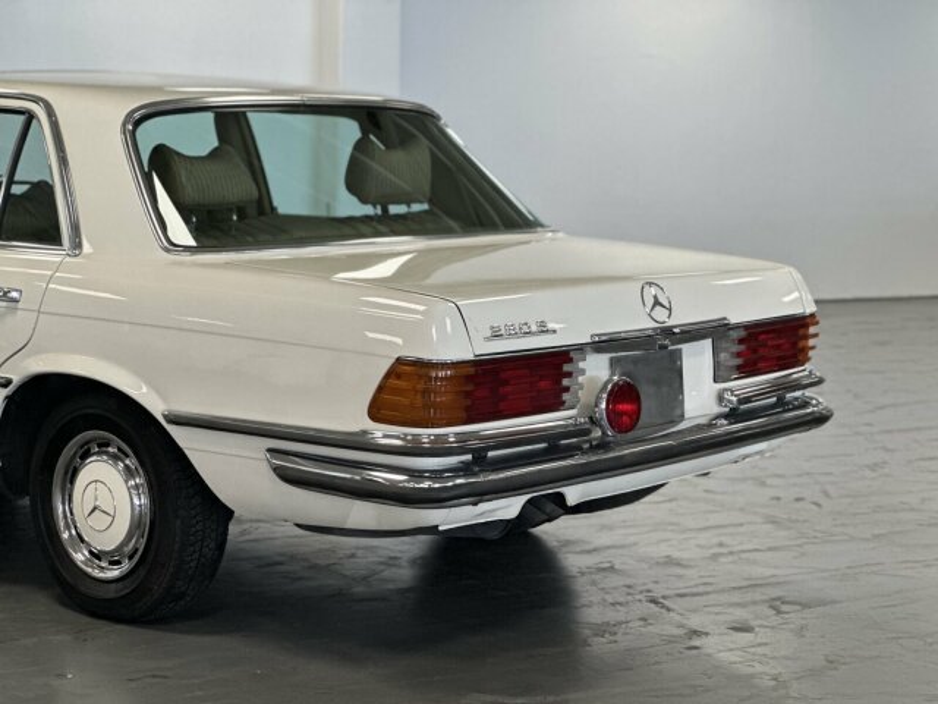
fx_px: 2086
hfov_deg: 25.3
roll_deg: -1.5
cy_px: 352
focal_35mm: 77
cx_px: 469
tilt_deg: -8.3
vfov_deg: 19.1
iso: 250
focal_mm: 9
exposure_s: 1/116
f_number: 2.8
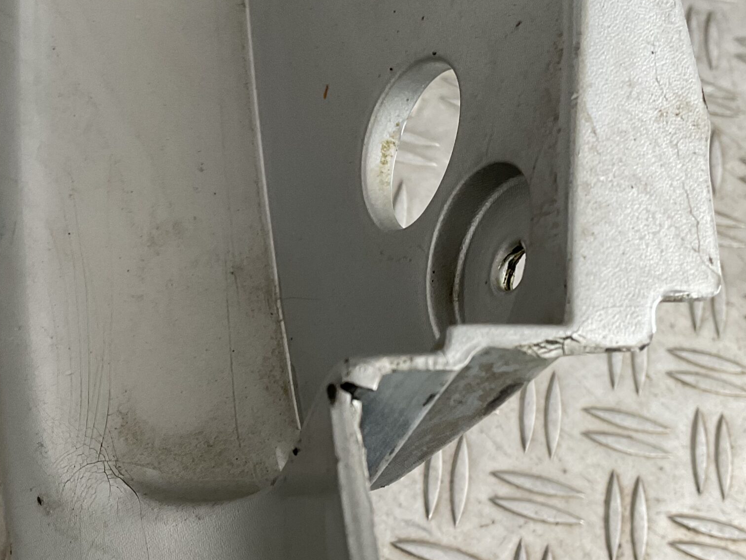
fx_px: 1056
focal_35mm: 49
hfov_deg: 38.6
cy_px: 325
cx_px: 276
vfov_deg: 29.6
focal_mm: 3
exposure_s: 1/50
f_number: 1.8
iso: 64
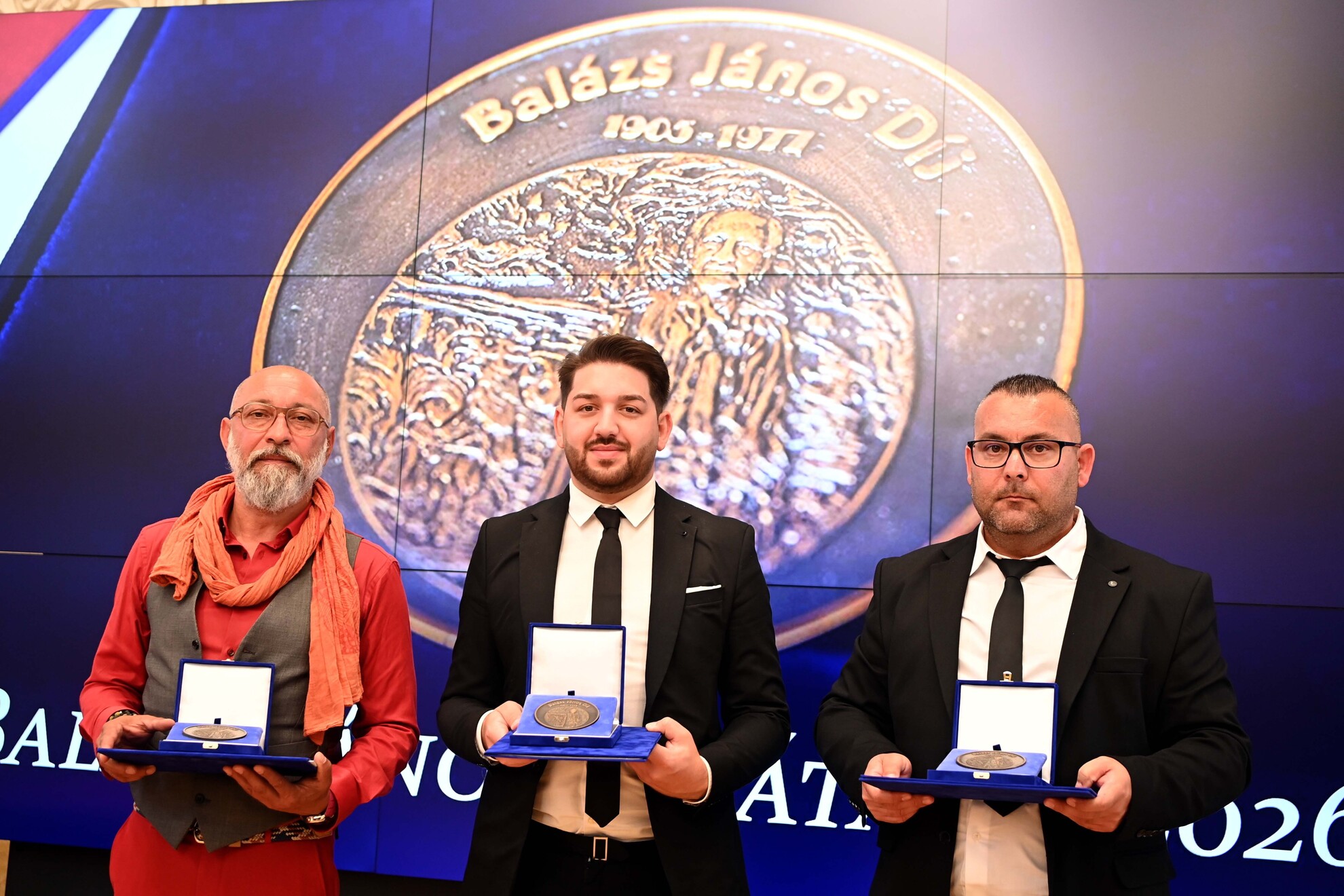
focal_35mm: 45
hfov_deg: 43.6
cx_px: 672
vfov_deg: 29.9
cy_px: 448
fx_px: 1680
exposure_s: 1/200
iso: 1600
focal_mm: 45
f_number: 4.5
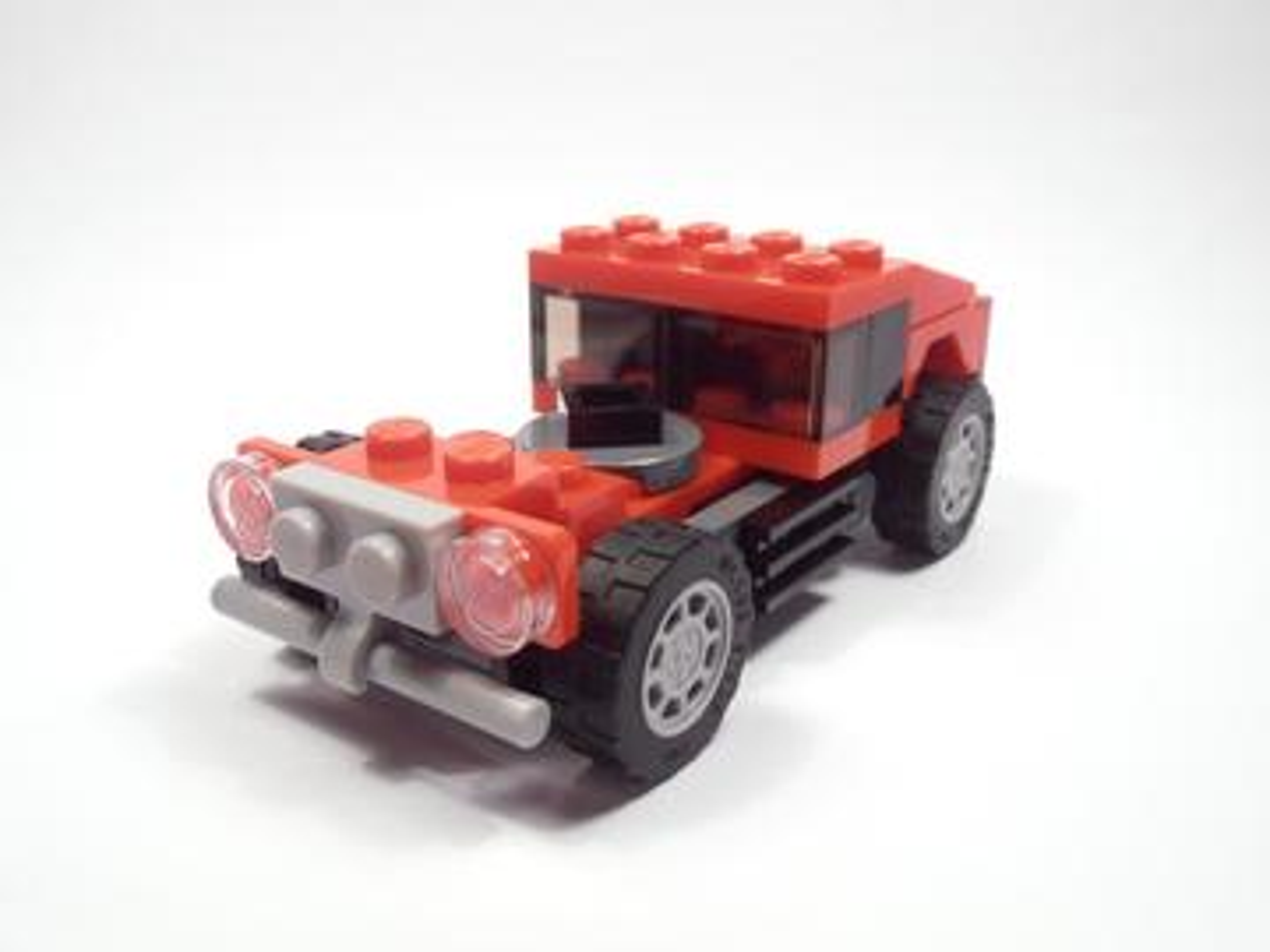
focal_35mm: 37
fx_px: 1357
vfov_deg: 38.7
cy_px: 476
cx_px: 635
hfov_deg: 50.1
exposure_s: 1/50
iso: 80
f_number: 3.9
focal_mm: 6.61
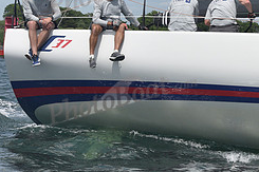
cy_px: 28
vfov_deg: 8.2
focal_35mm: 166
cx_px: 253
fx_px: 1193
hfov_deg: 12.3
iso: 320
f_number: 8
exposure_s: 1/800
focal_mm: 70
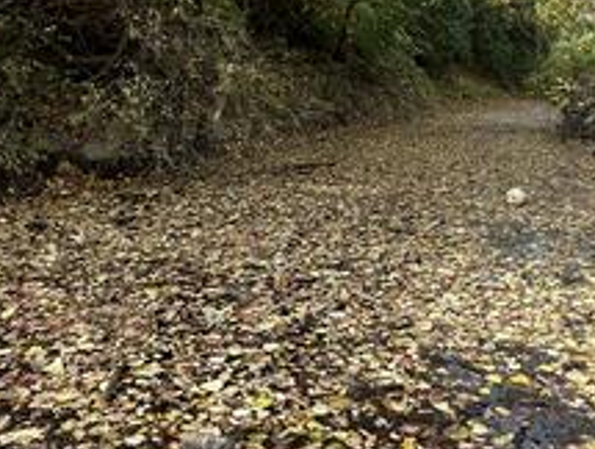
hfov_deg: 47.6
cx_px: 346
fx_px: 671
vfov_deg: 36.9
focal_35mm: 39
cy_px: 233
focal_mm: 2.22
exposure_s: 1/349
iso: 40
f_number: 2.2
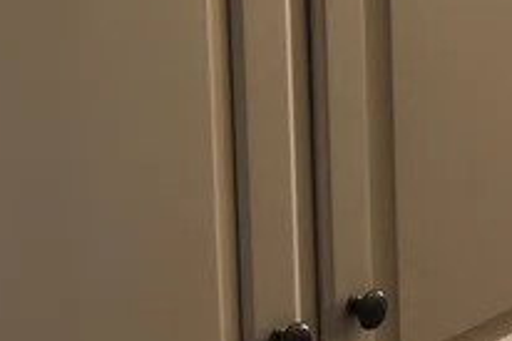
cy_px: -85
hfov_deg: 19.8
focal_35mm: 99
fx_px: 1407
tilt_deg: -4.7
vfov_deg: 13.4
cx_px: 553
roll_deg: +2.5
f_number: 1.8
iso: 40
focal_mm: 3.99
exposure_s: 1/20
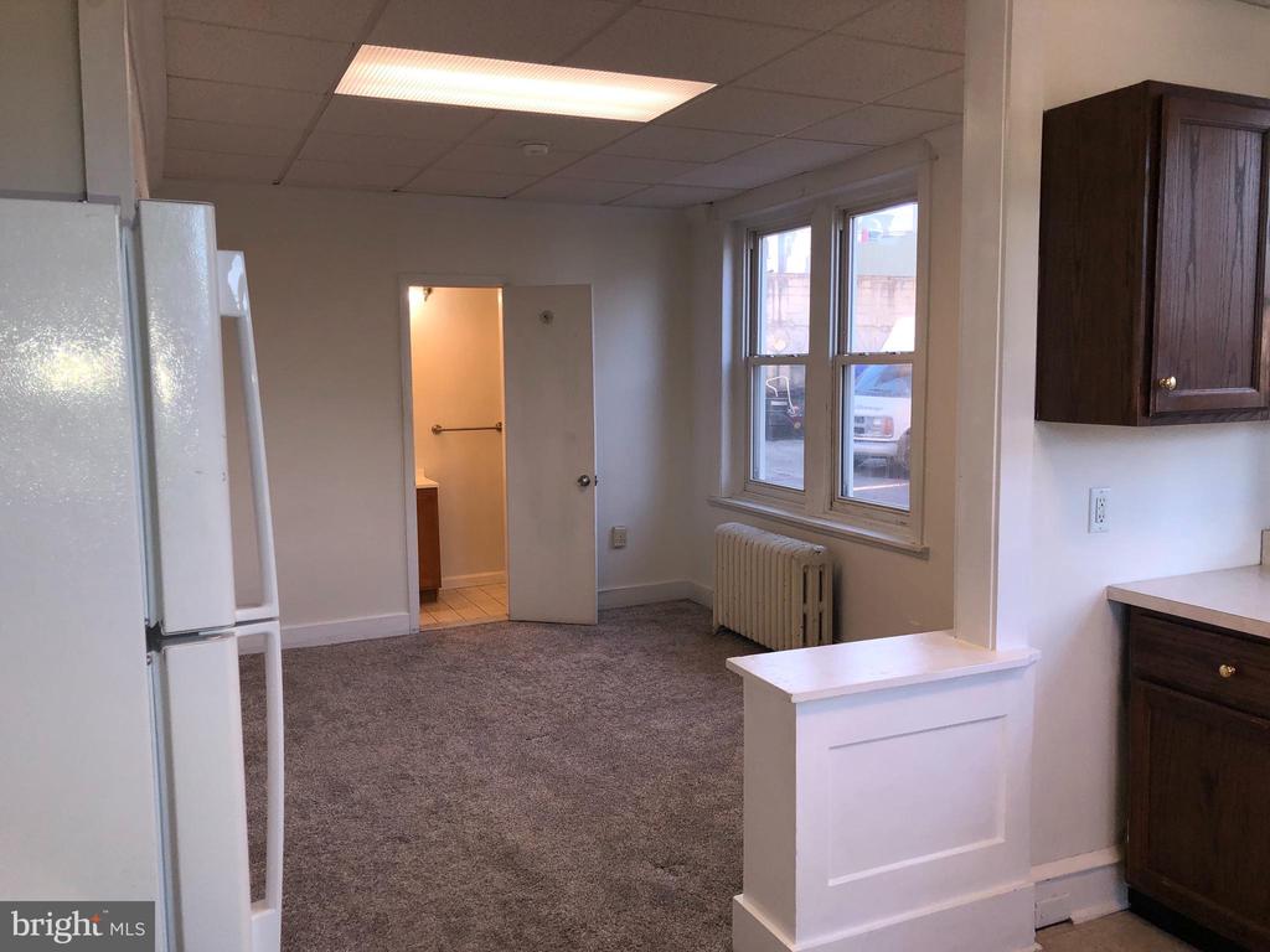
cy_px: 476
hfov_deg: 63.4
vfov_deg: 49.7
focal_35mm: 28
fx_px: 1027
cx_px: 635
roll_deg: +0.3
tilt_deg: -5.9
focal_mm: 3.99
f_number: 1.8
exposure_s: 1/120
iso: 32
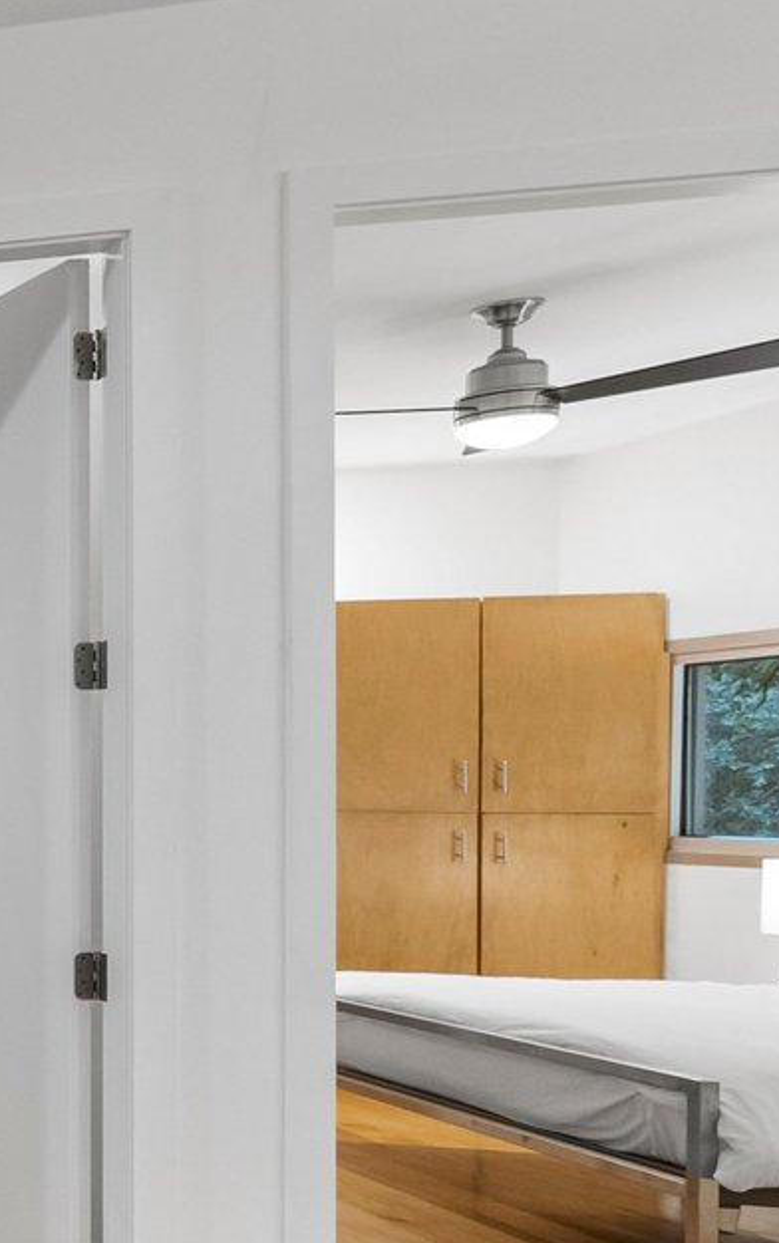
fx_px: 1357
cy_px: 795
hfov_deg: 16.7
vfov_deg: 48.7
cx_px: -962
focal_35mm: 40
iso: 2000
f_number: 11
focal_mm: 12
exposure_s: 1/2.5
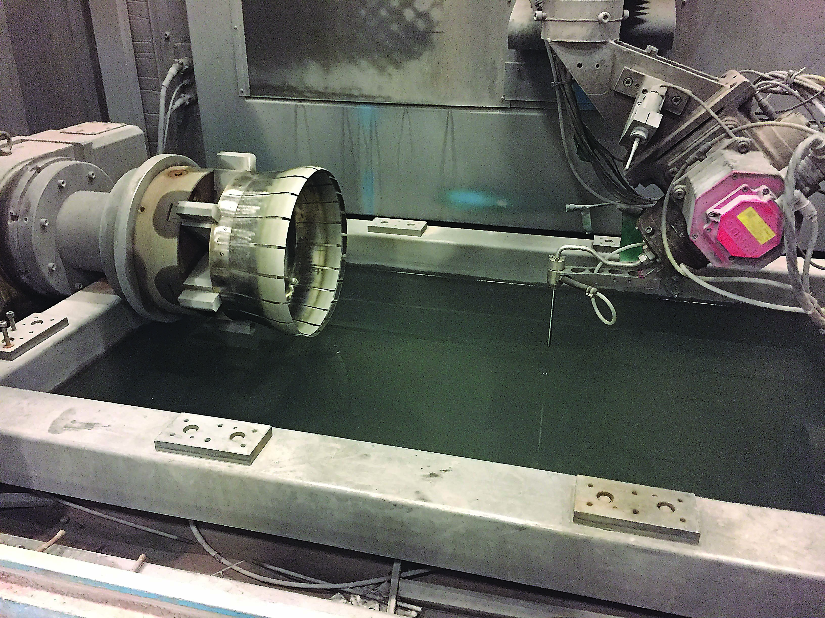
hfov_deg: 61.7
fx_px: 691
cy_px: 309
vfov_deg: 48.2
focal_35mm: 29
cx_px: 412
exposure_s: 1/15
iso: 320
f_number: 2.2
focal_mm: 4.15
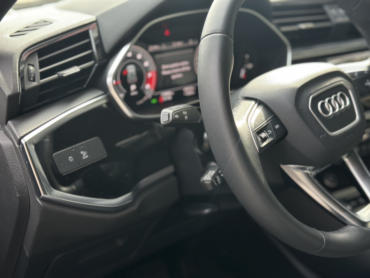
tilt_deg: -20.6
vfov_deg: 30.3
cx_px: 185
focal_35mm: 48
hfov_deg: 39.7
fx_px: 513
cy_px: 139
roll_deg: -0.8
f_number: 1.78
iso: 125
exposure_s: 1/143
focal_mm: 6.86
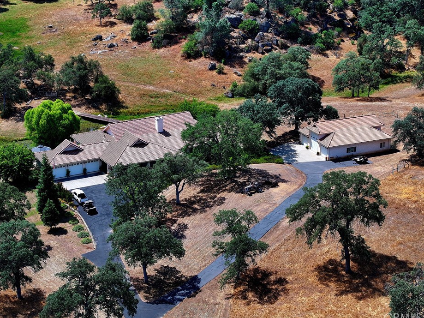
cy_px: 147
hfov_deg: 25.0
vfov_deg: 18.9
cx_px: 213
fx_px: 955
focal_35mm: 78
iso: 100
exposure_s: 1/60.2
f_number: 2.8
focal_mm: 19.35
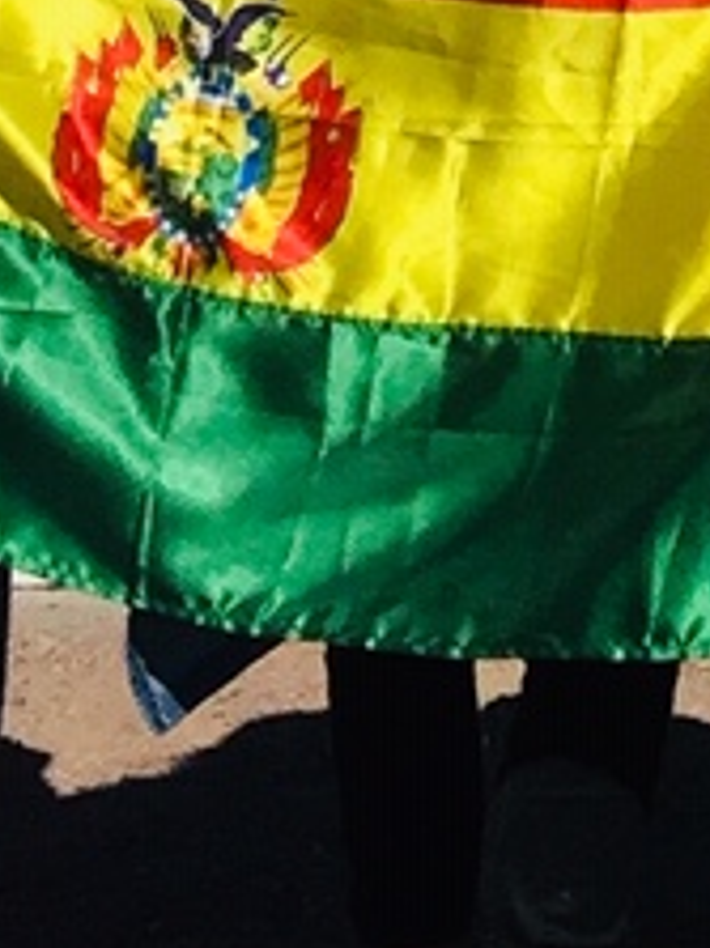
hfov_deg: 6.8
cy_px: -1930
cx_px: 1339
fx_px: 5803
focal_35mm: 212
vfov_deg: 8.0
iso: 32
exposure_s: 1/9901
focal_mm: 4.15
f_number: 2.2
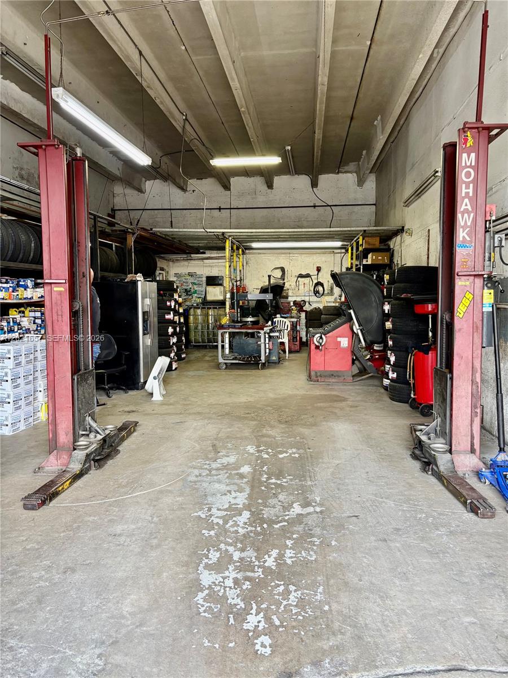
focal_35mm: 26
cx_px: 254
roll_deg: -0.5
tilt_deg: -4.7
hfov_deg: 53.1
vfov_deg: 67.3
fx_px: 509
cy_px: 339
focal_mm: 5.96
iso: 100
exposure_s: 1/120
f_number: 1.6
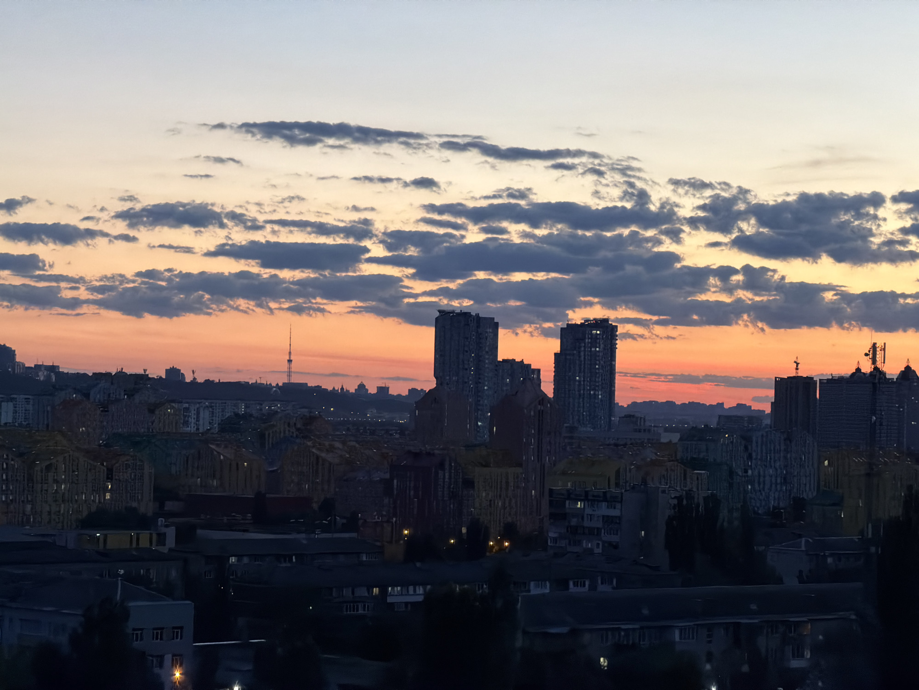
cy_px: 345
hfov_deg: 19.6
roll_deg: -1.4
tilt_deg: +1.9
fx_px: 2655
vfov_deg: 14.8
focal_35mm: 100
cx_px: 460
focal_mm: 16.89
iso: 500
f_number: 2.8
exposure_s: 1/87
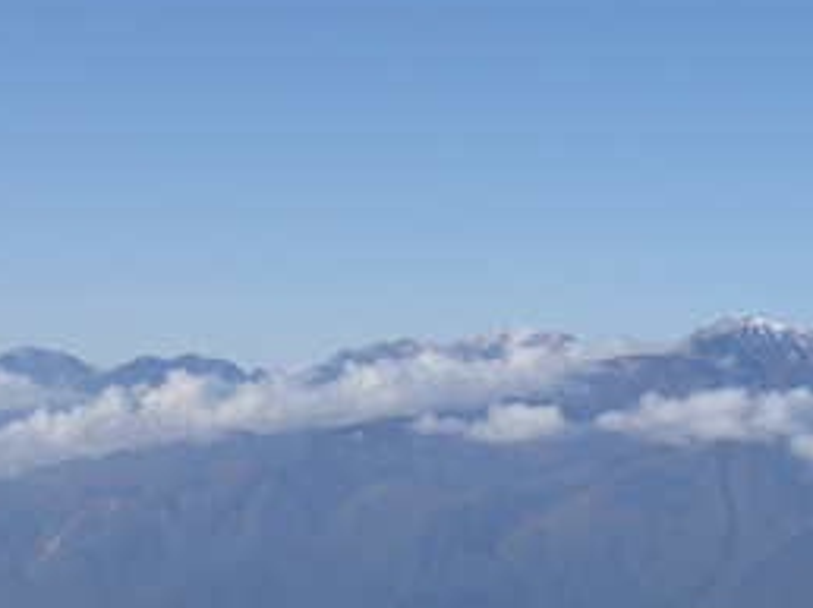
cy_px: 523
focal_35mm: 118
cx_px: 539
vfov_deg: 12.5
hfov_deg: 16.7
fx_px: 2769
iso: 100
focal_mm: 6.86
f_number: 10
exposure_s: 1/125
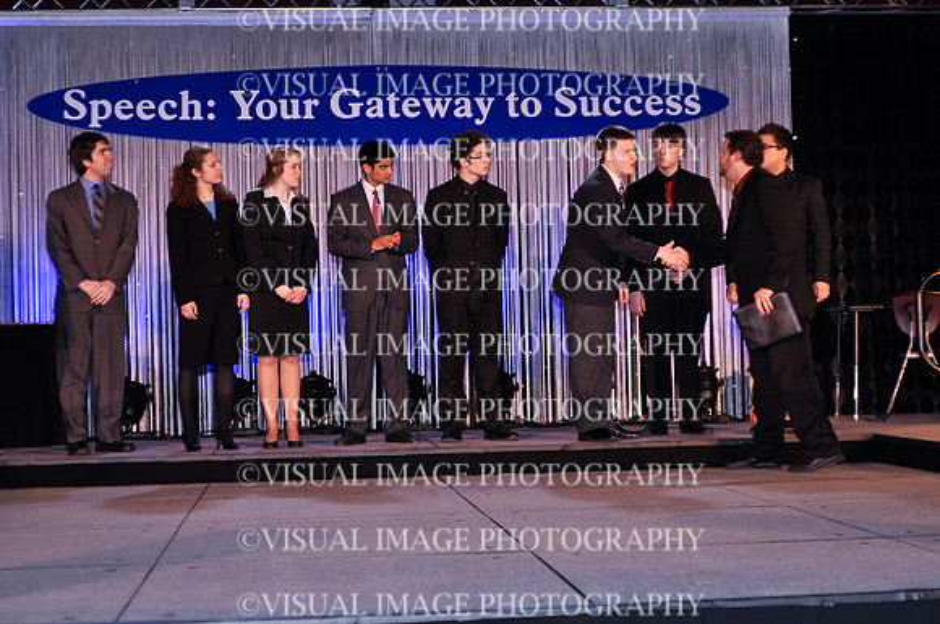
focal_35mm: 46
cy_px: 312
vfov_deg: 28.9
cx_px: 470
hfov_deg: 42.4
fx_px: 1212
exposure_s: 1/60
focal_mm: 31
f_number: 2.8
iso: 400
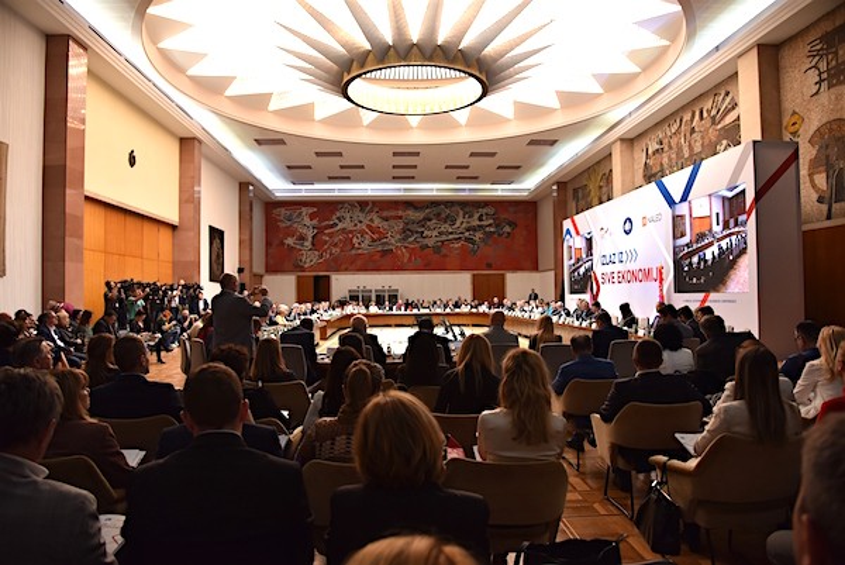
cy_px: 282
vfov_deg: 53.2
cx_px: 422
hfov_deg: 73.7
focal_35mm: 24
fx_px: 564
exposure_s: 1/250
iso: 1000
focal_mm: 24
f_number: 4
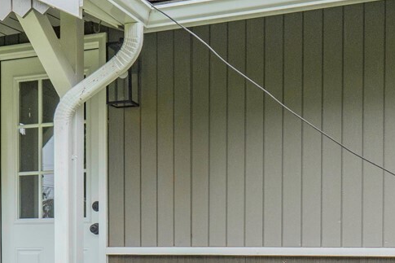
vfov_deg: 21.5
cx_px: 92
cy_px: 82
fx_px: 691
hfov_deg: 31.3
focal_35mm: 63
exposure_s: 1/40
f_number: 9
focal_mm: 12
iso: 250
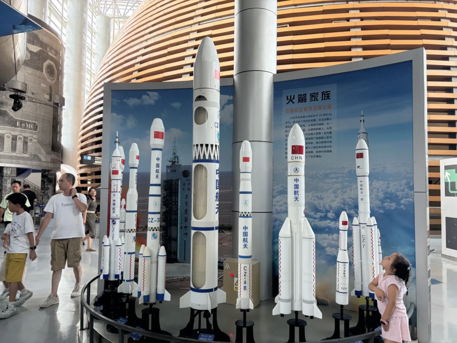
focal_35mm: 26
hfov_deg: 67.3
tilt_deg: +3.7
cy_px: 172
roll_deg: -0.7
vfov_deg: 53.1
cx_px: 228
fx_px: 343
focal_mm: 5.96
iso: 125
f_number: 1.6
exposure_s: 1/81
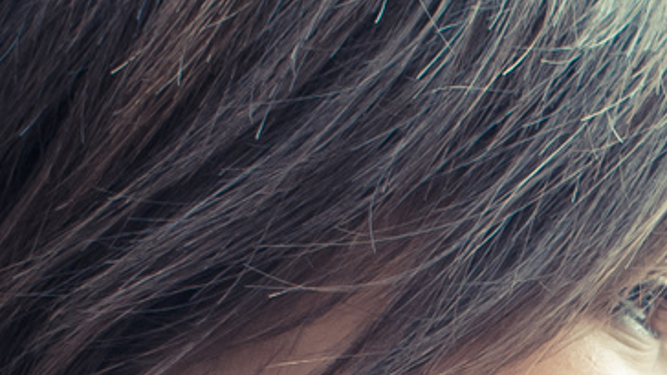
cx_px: 1080
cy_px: 1000
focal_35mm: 175
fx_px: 3096
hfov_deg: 11.6
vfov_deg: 6.5
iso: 400
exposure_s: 1/250
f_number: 4
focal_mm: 24
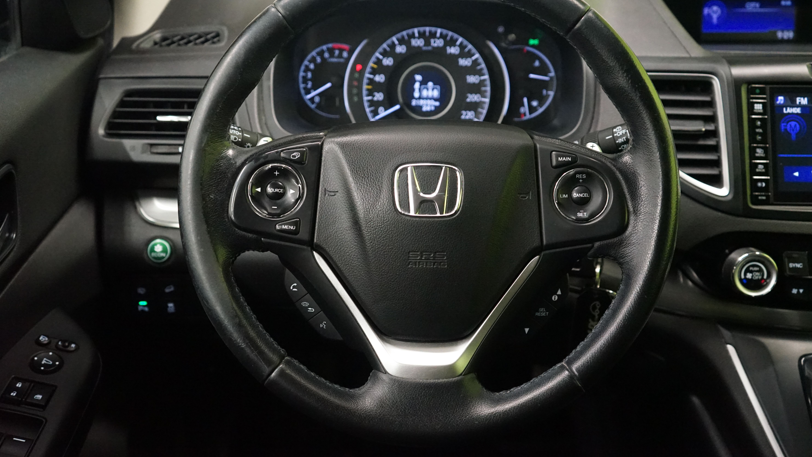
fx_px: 797
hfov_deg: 54.0
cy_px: 192
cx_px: 408
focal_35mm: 37
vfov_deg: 31.9
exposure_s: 1/50
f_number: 4
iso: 6400
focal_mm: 35
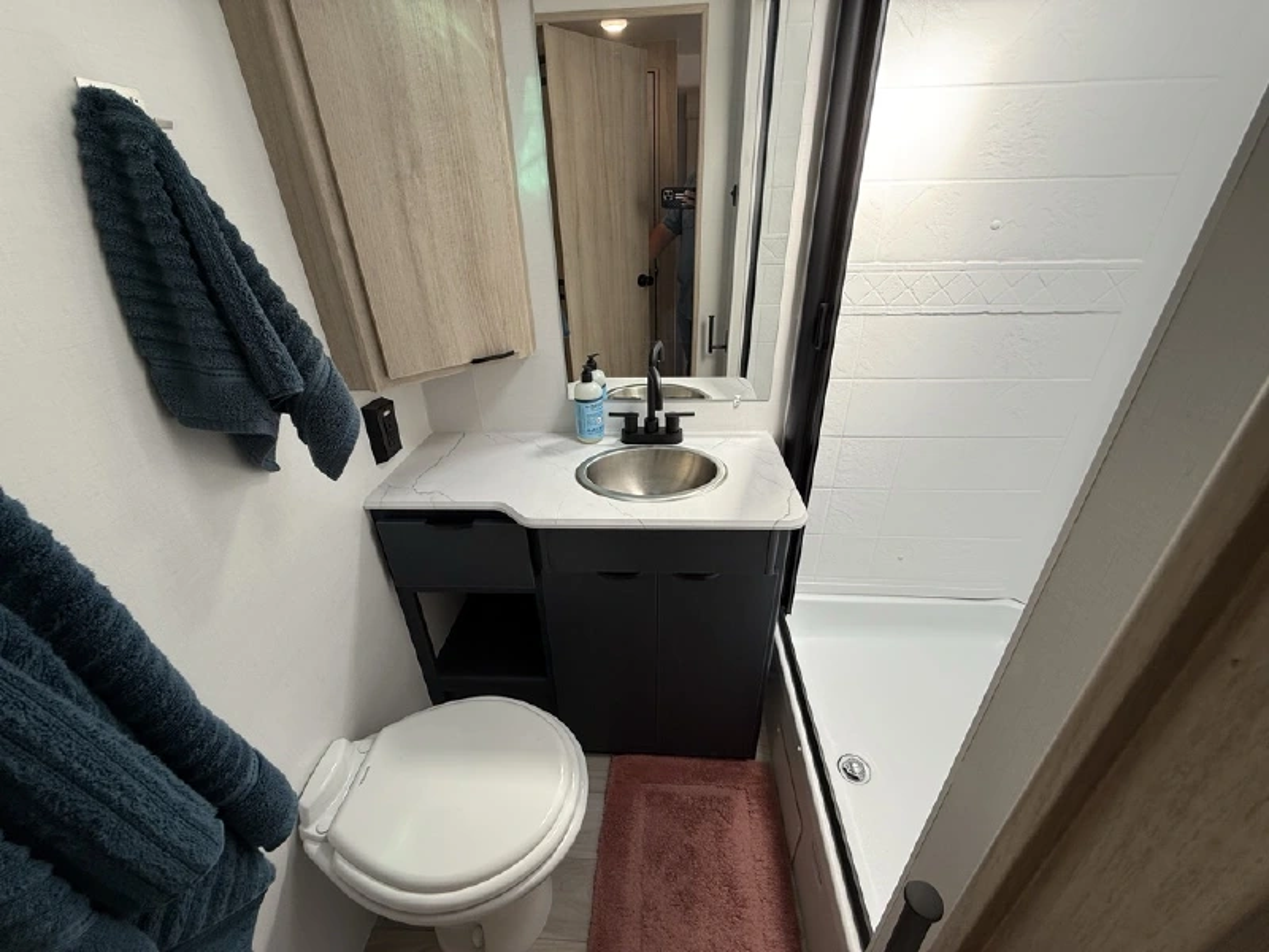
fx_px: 513
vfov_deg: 85.7
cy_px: 476
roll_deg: +2.4
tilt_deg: -27.6
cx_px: 634
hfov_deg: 102.1
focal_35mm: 14
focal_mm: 2.22
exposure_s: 1/99
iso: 64
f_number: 2.2
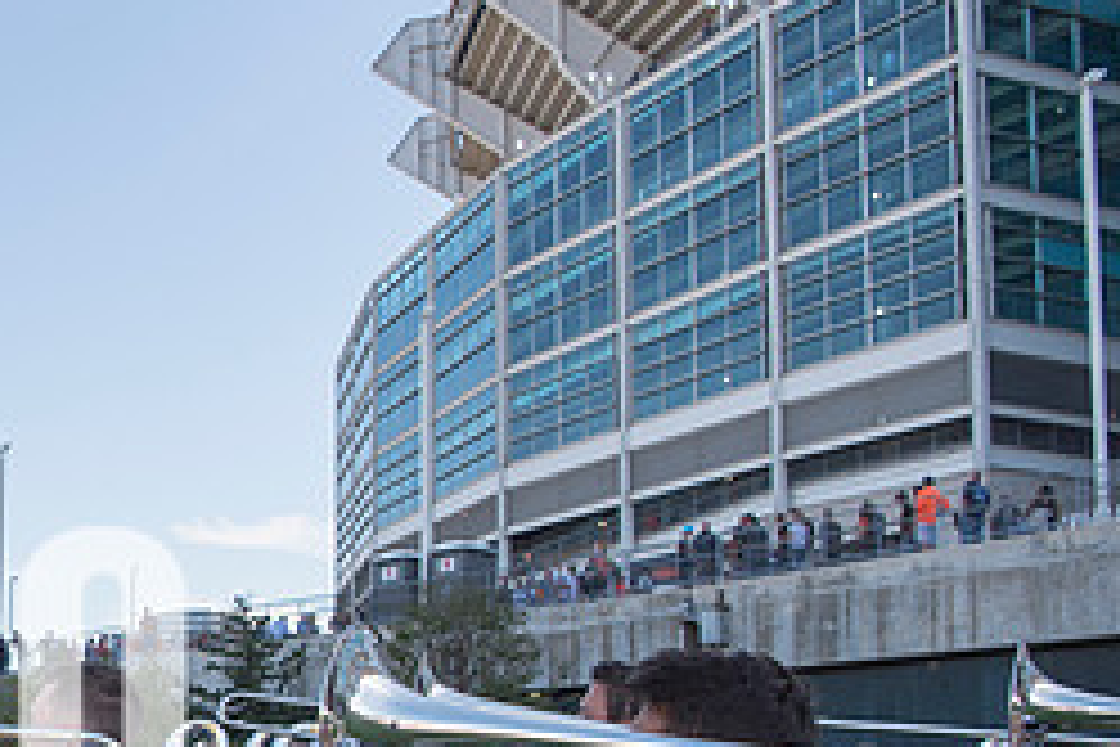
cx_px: -153
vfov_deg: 23.2
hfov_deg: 31.1
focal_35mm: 56
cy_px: 740
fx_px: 1742
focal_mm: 24
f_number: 5
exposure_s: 1/1250
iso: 400
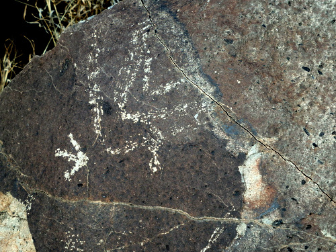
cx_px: 168
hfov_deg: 14.1
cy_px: 126
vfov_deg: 10.6
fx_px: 1359
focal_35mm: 140
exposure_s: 1/250
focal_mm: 25
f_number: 5.9
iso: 160
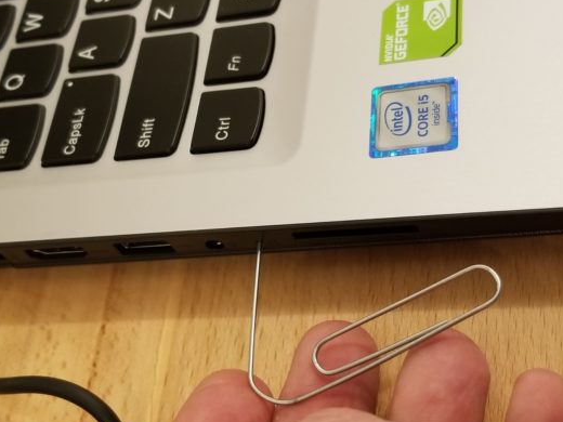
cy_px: 214
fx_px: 455
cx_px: 283
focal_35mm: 28
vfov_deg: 49.7
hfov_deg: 63.4
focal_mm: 4.3
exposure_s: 1/30
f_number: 1.7
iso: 250
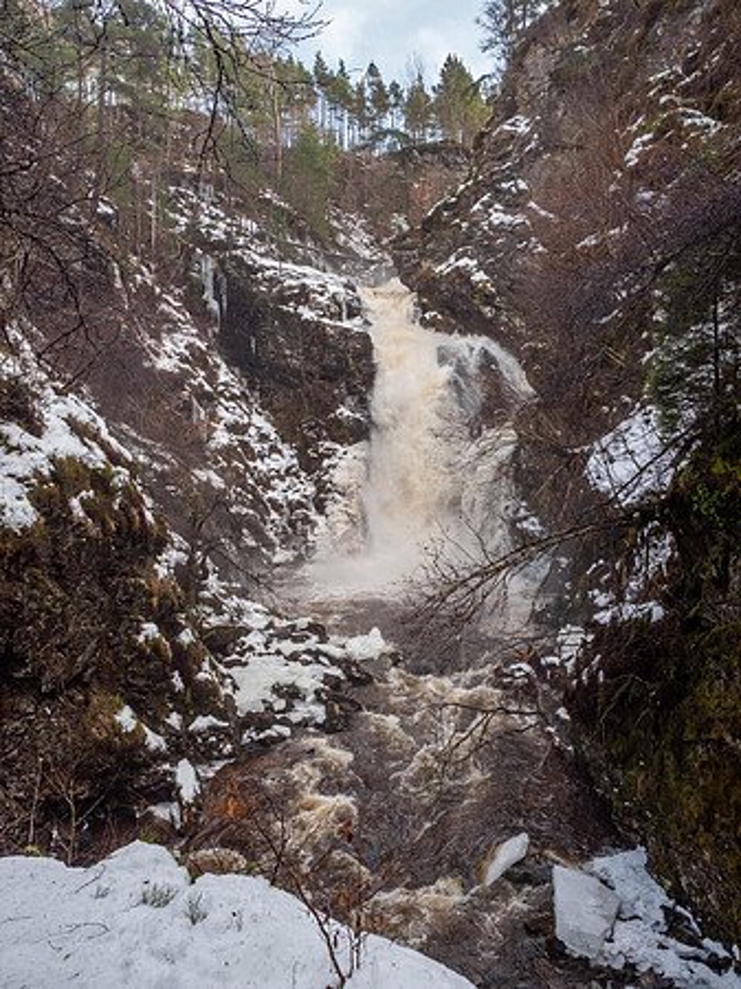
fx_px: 686
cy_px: 494
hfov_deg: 56.8
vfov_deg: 71.6
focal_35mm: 24
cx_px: 370
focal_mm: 12
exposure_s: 1/250
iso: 200
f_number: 4
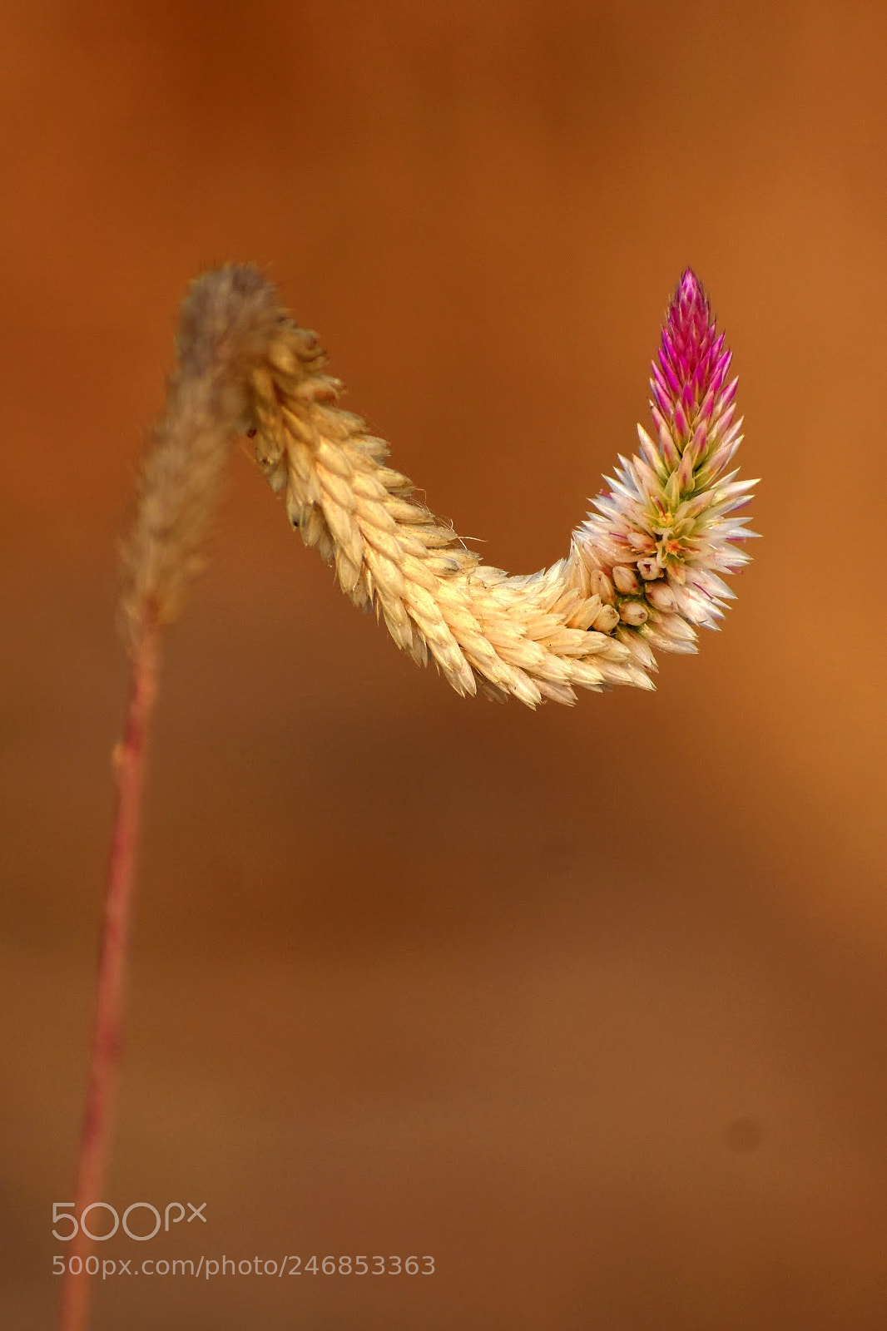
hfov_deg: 3.1
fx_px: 16637
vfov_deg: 4.6
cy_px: 666
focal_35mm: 450
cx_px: 444
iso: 280
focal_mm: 300
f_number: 6.3
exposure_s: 1/1600
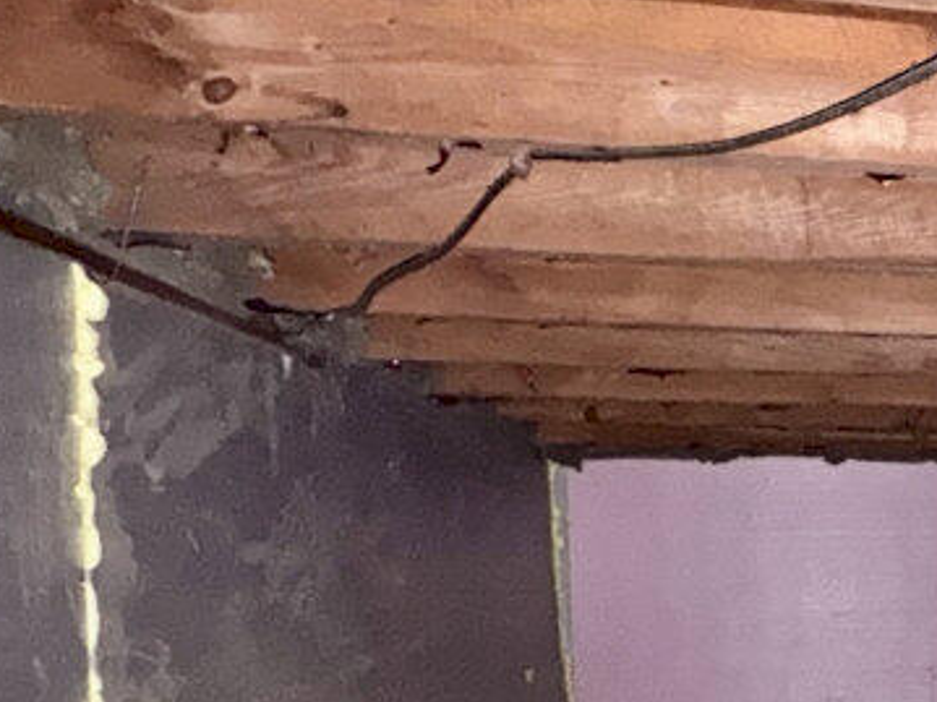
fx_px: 1407
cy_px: 590
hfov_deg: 29.2
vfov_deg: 27.3
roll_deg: +1.3
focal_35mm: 52
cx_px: 1244
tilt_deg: -0.1
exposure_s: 1/16
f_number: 2.2
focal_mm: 2.22
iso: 640
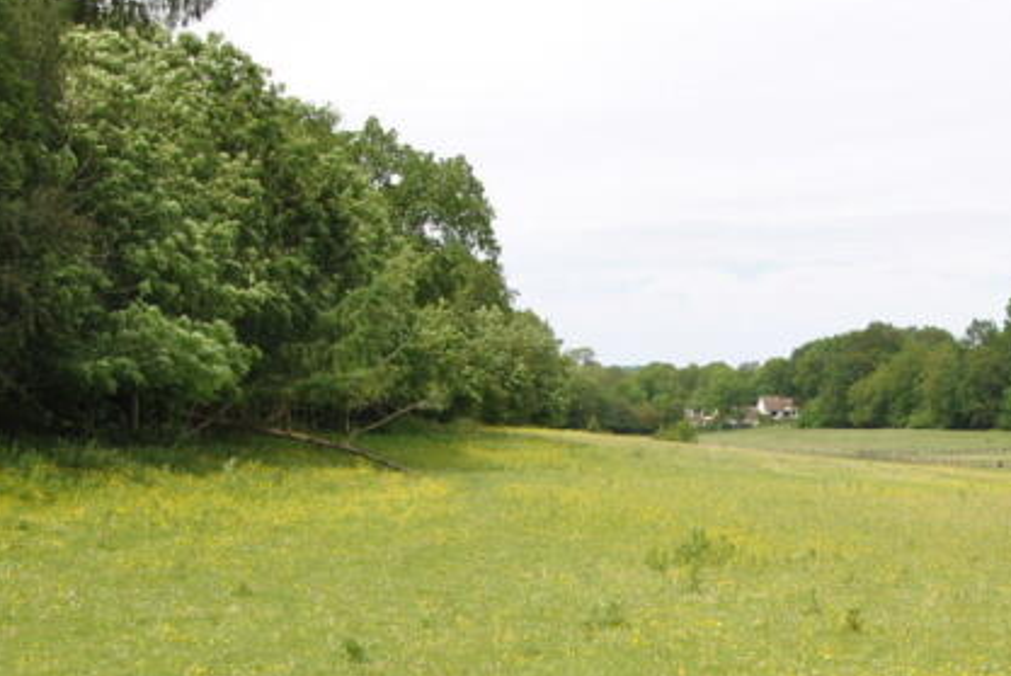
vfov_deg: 22.1
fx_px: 1715
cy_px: 512
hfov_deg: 32.5
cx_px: 693
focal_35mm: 61
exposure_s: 1/250
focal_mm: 26
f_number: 7.1
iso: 100
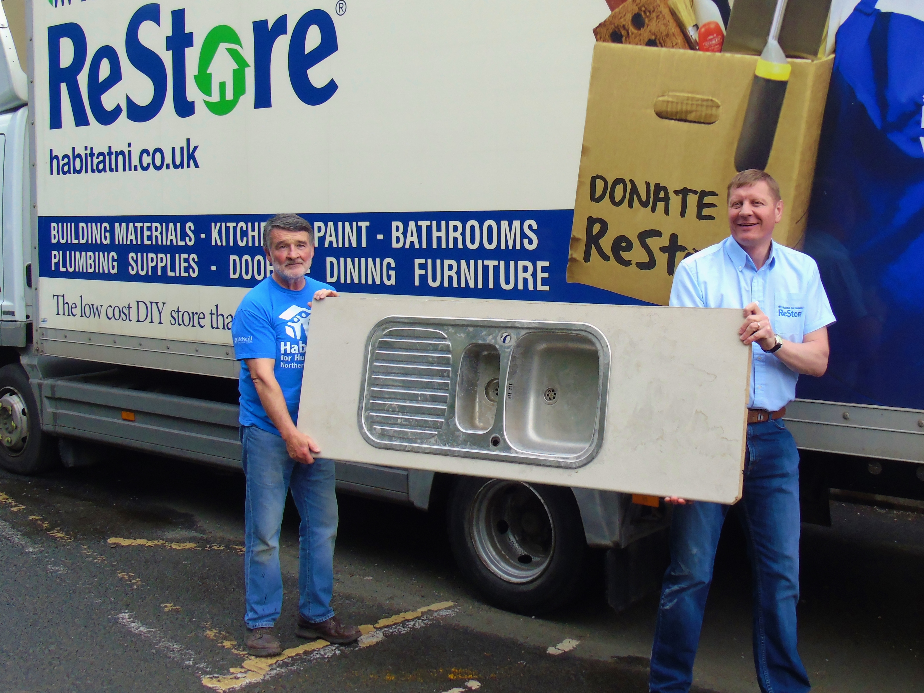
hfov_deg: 47.7
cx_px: 537
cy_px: 281
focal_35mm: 39
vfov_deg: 36.7
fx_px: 1041
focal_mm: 5.2
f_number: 3.6
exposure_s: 1/160
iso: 100
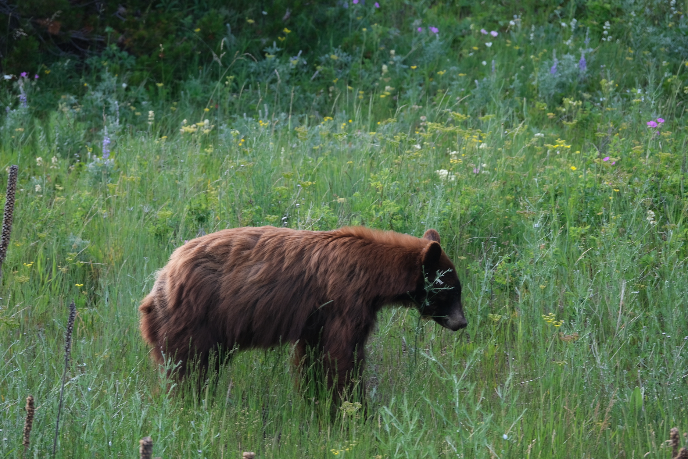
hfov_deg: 11.2
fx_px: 3516
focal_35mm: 184
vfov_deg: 7.5
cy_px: 230
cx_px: 344
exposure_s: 1/180
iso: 250
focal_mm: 122.6
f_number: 5.6
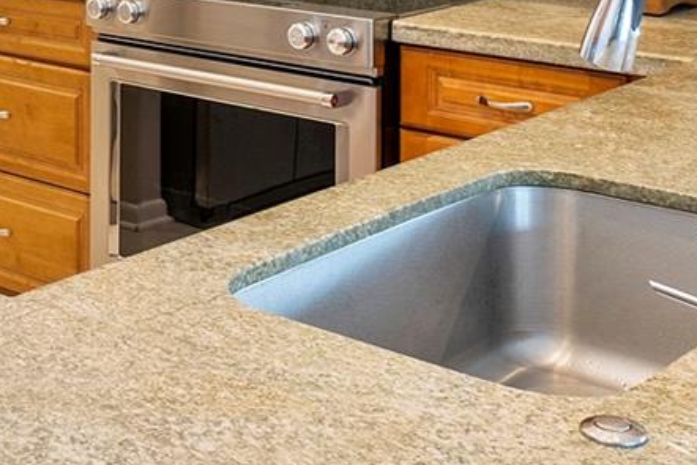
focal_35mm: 76
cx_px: 49
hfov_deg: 25.7
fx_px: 1472
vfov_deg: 16.6
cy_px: -199
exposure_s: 1/13
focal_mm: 14
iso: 250
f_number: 9
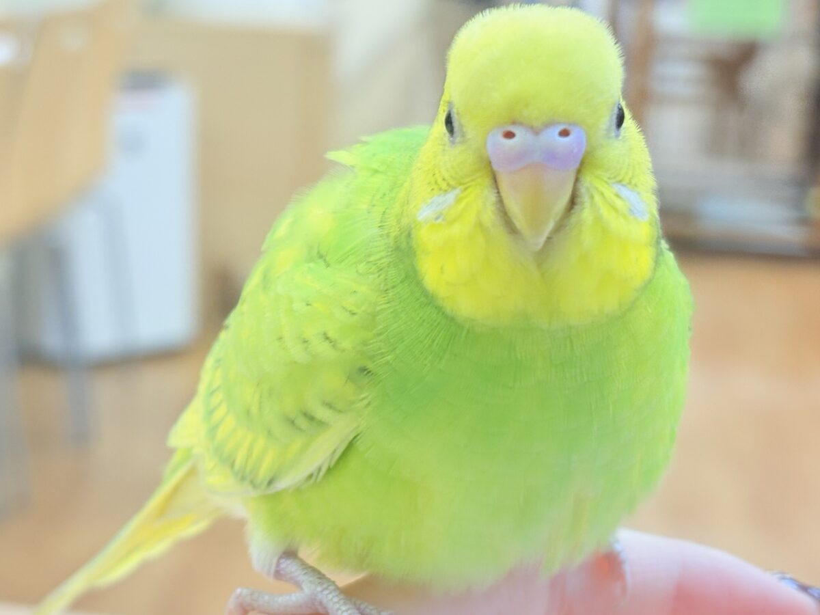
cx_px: 410
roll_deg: -1.4
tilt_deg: -13.6
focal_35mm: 52
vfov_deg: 28.0
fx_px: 1232
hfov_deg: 36.8
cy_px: 308
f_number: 1.6
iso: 50
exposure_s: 1/100
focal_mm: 5.96
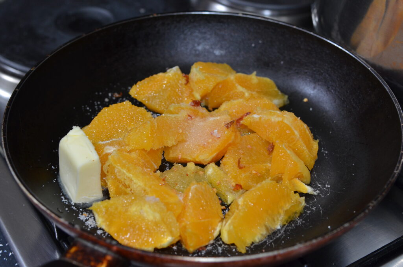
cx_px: 202
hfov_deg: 35.1
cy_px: 134
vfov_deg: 23.7
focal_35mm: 57
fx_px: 637
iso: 800
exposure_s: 1/60
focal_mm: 38
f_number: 5
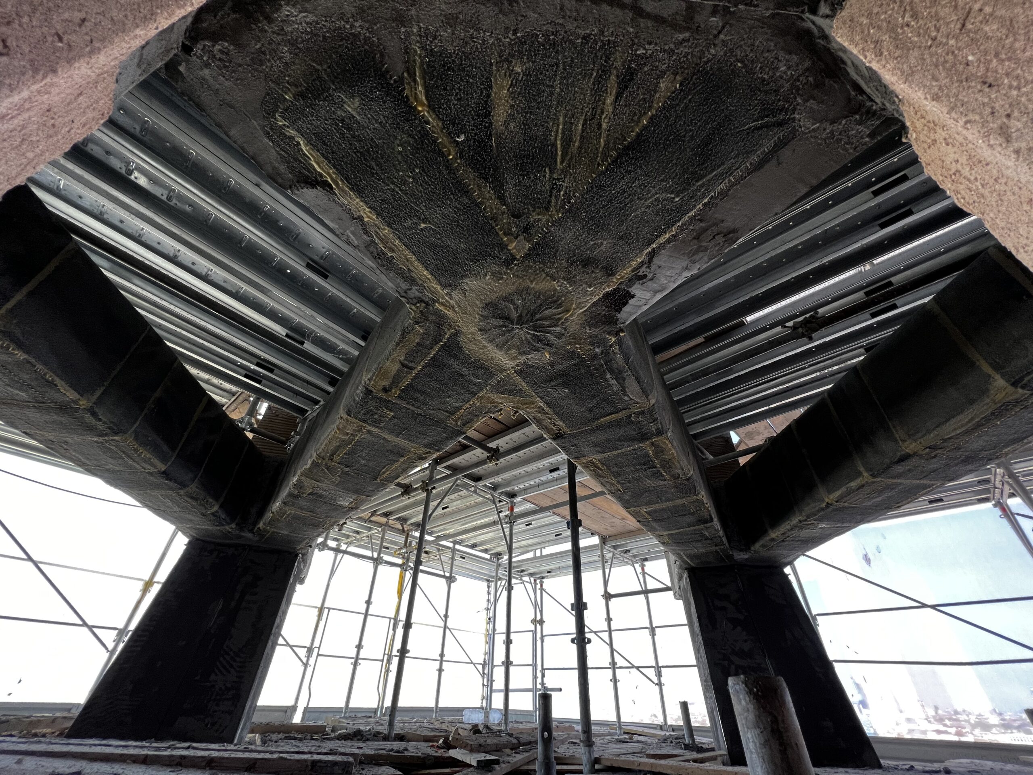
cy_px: 388
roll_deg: -0.9
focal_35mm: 13
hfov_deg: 106.2
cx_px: 516
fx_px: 388
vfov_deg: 89.9
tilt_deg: +36.9
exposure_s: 1/99
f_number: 1.8
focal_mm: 1.57
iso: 125
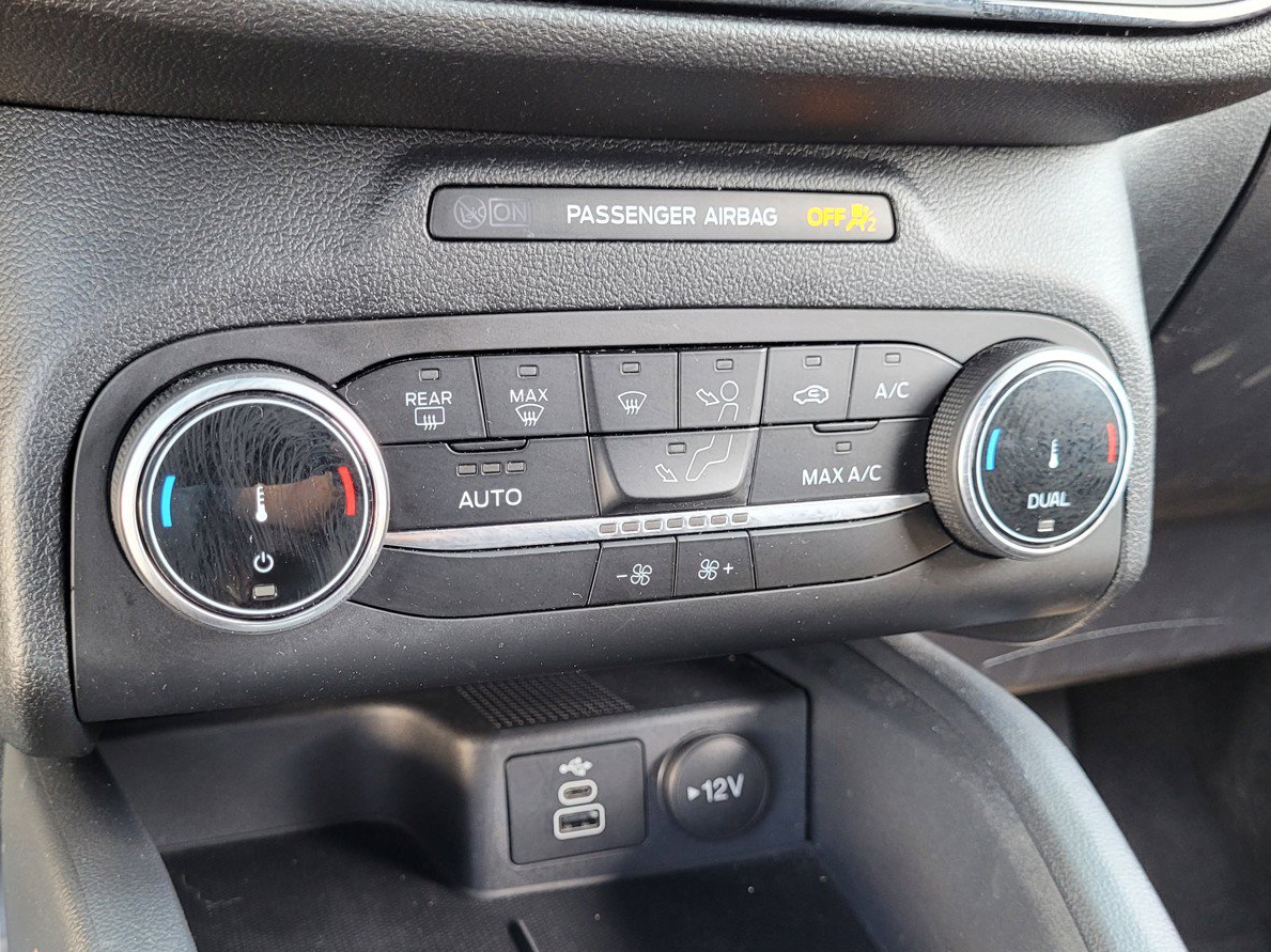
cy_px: 591
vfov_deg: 40.4
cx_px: 592
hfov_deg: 52.6
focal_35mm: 35
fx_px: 1285
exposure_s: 1/40
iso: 200
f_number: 1.8
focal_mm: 5.4
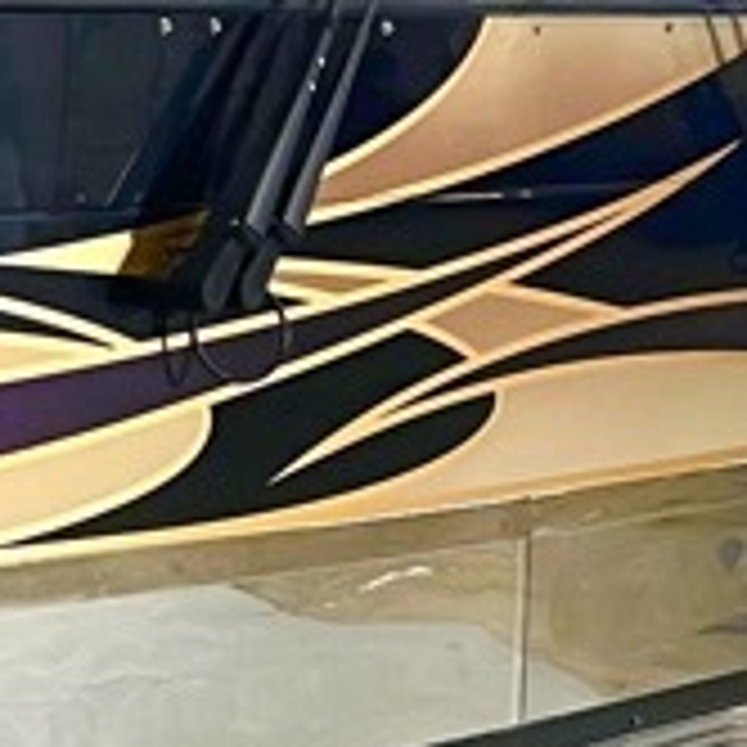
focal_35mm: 142
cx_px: -958
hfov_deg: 10.7
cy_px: -14
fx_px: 3467
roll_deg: -0.7
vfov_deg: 12.1
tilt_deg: -1.5
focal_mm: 5.7
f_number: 1.5
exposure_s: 1/60
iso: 100
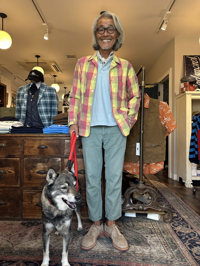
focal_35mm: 24
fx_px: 185
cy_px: 133
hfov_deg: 56.8
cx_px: 100
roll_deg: -0.1
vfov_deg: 71.6
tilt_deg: -0.6
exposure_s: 1/121
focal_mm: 6.86
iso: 160
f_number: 1.78
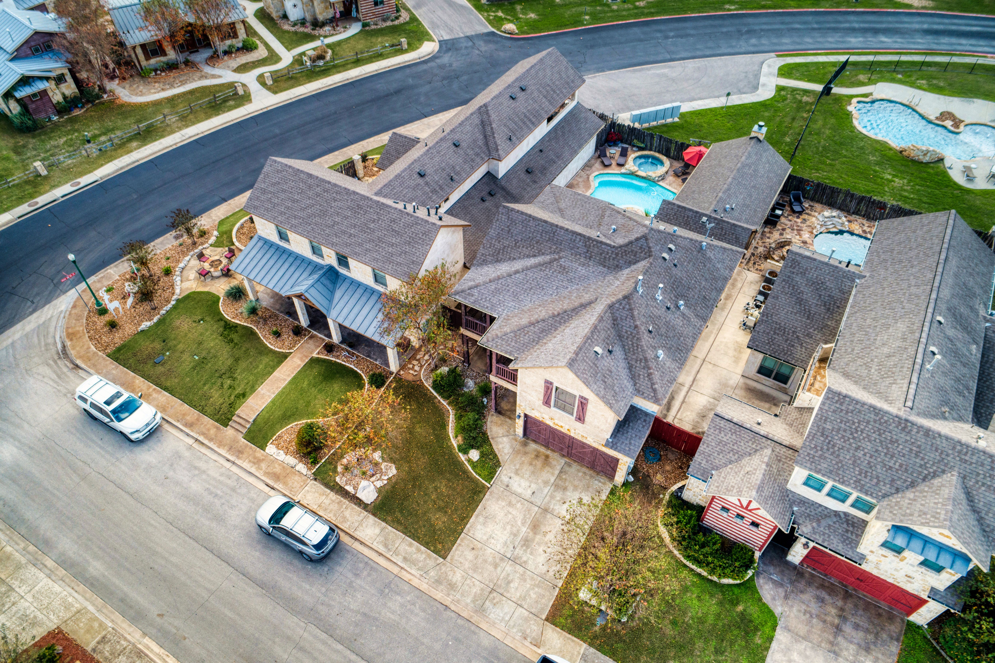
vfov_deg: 53.1
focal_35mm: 24
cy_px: 332
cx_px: 498
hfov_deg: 73.8
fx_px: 663
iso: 200
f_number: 4
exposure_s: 1/120
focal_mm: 8.8
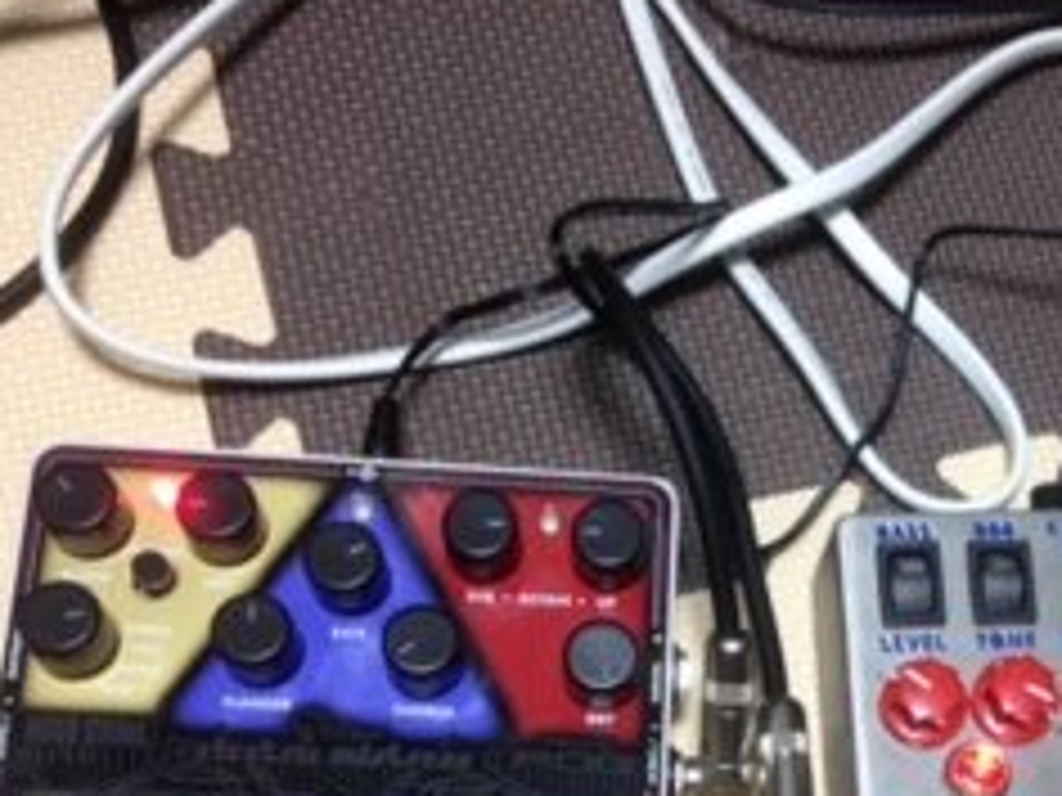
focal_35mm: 63
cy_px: 706
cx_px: 824
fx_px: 1933
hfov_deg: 30.1
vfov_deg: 22.7
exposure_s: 1/20
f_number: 2.4
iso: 160
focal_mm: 4.12
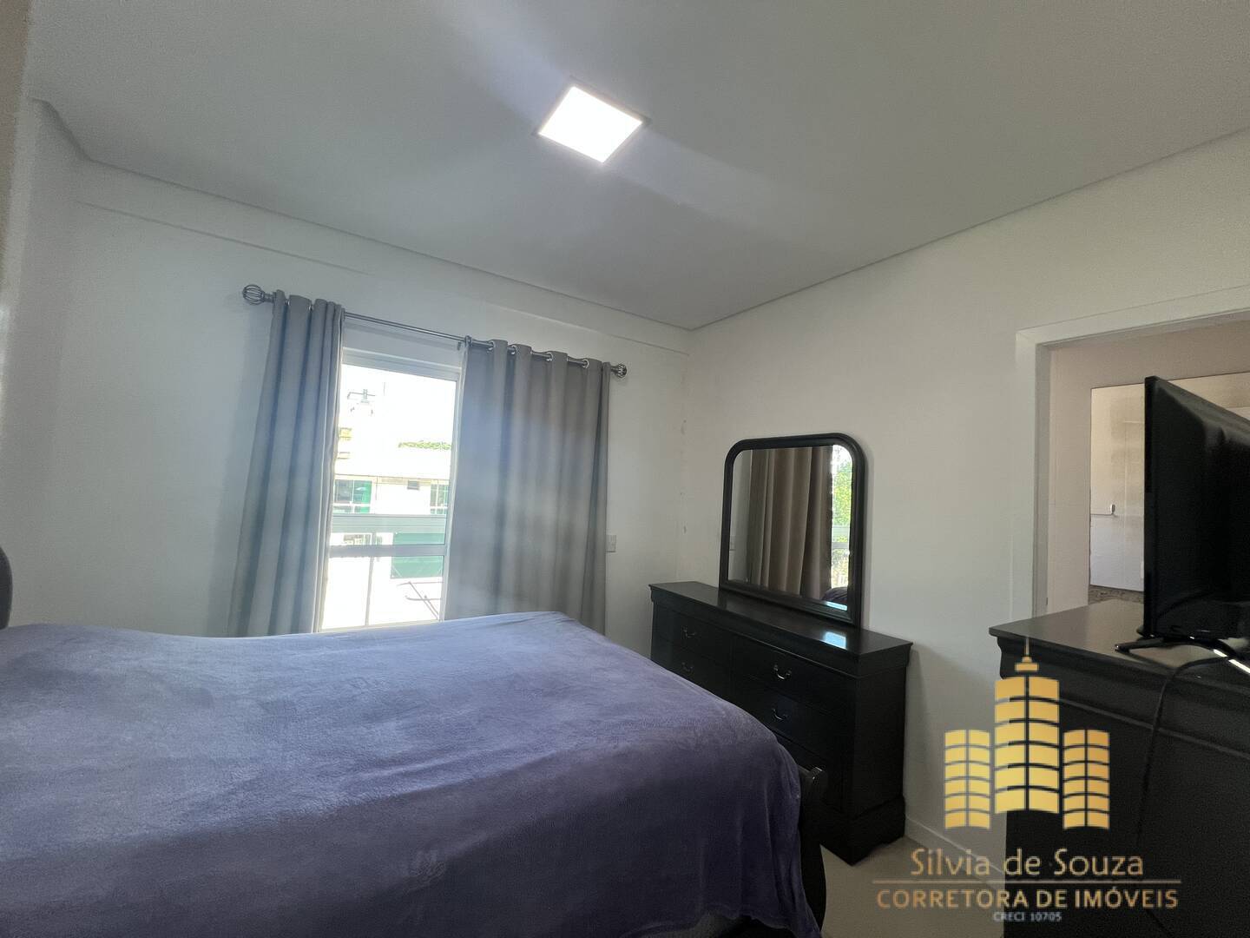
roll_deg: -2.9
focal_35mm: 13
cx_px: 625
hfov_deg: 106.2
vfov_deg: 89.9
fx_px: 469
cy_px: 469
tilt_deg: +2.5
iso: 100
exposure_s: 1/99
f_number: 1.8
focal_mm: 1.57
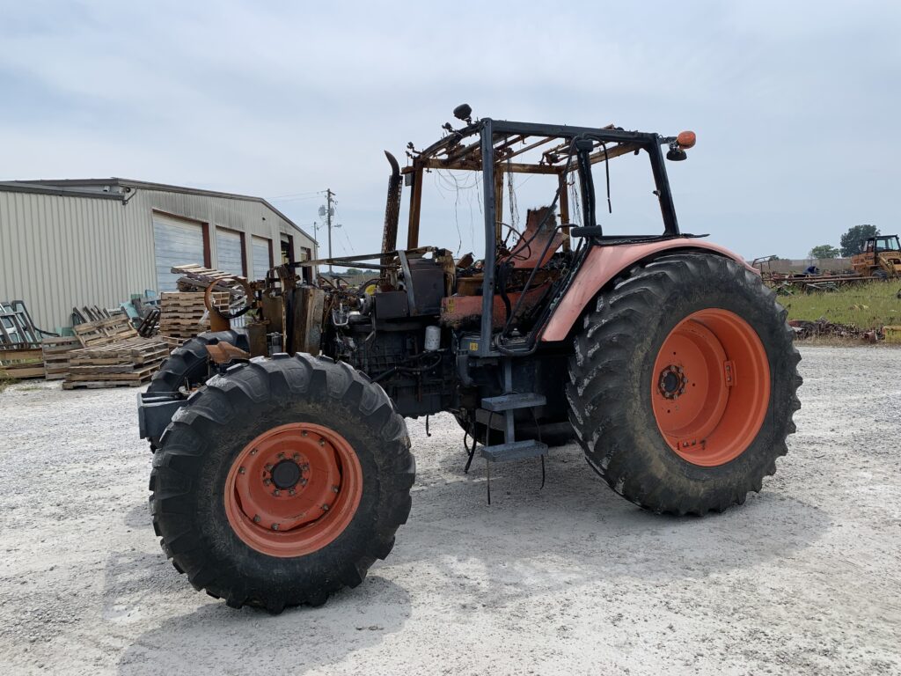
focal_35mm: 26
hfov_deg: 67.3
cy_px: 338
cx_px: 450
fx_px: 677
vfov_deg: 53.1
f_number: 1.8
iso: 25
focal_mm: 4.25
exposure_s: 1/3185
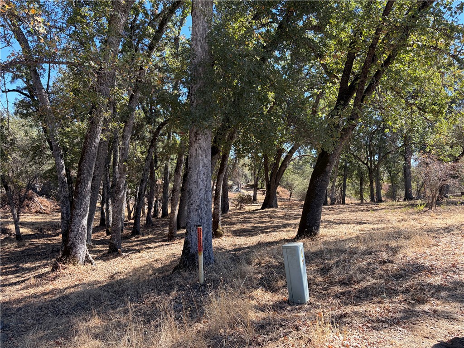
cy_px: 174
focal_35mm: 26
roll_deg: -0.2
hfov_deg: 67.3
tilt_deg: +2.9
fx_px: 349
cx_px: 232
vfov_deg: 53.1
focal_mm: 5.96
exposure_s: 1/667
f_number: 1.6
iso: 50
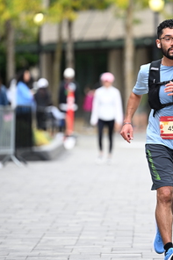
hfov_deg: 4.3
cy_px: 88
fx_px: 2280
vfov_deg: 6.5
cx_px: 151
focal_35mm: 316
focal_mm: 170
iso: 640
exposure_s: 1/1600
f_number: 2.8
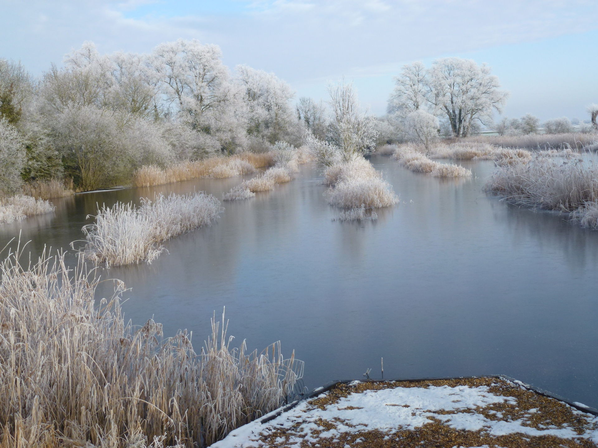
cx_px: 299
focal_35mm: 45
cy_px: 224
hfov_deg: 42.1
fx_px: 777
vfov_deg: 32.2
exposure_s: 1/500
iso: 100
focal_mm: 8
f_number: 4
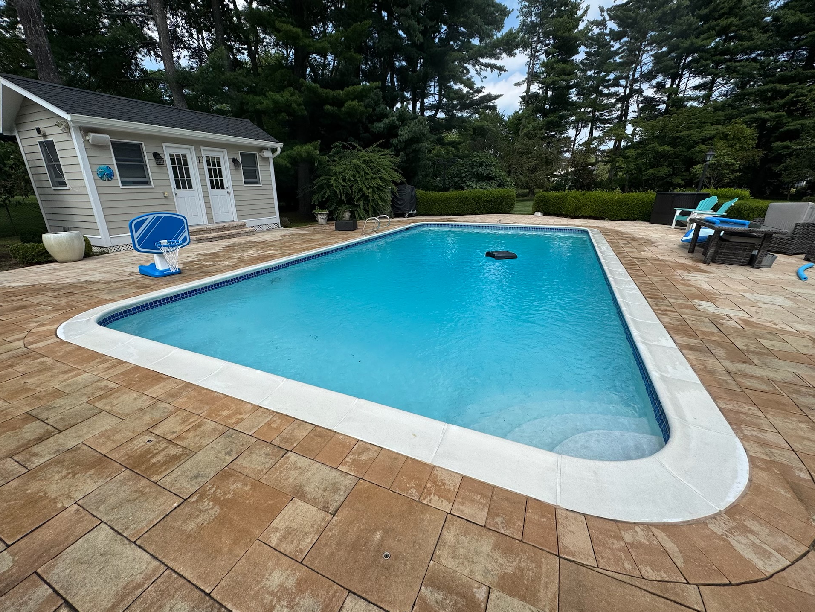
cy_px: 308
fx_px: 353
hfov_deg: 98.1
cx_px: 392
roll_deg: +0.8
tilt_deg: -20.6
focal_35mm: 15
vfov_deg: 81.8
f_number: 2.2
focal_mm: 2.22
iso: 50
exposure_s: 1/2083
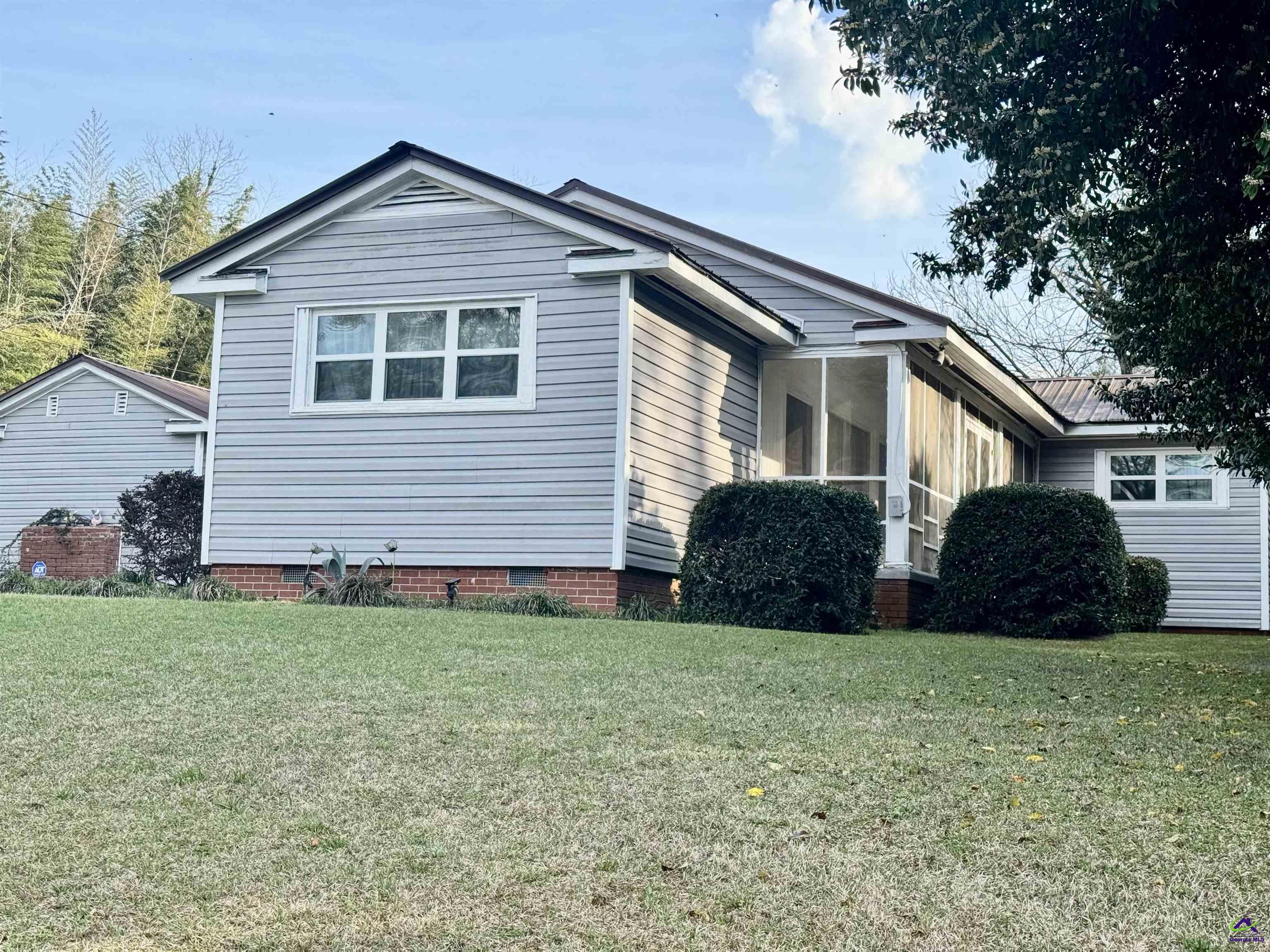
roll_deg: -2.2
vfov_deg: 30.3
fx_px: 1761
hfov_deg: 39.7
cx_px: 635
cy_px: 476
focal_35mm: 48
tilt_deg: +5.7
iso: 64
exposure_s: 1/1263
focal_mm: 6.76
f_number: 1.78
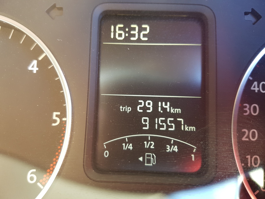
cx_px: 132
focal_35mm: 26
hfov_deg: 67.3
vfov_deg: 53.1
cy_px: 100
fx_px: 199
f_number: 1.7
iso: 160
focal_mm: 4.2
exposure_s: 1/24
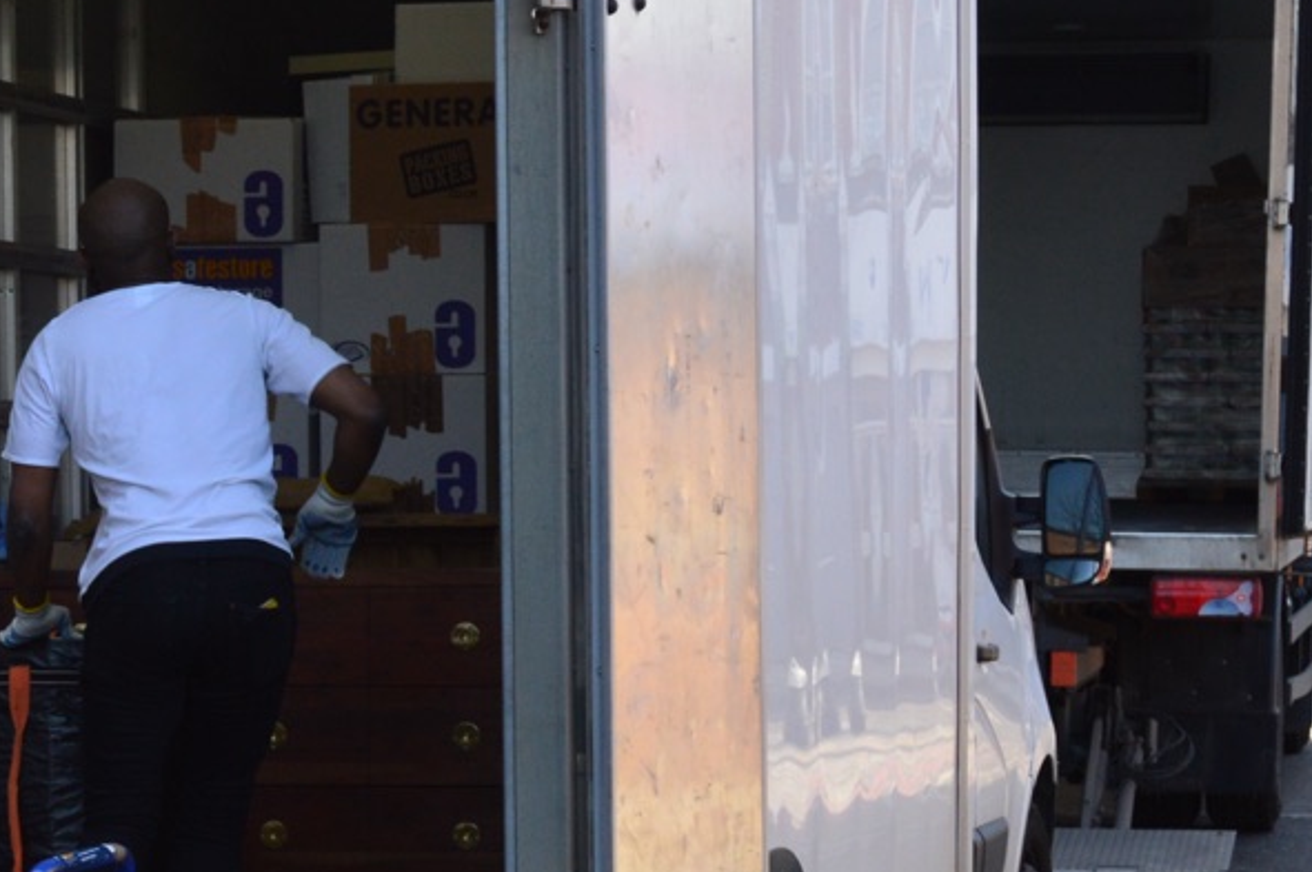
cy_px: 754
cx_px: -233
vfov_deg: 9.9
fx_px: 5025
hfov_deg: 14.4
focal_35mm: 138
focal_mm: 34
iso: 400
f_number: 9
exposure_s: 1/125
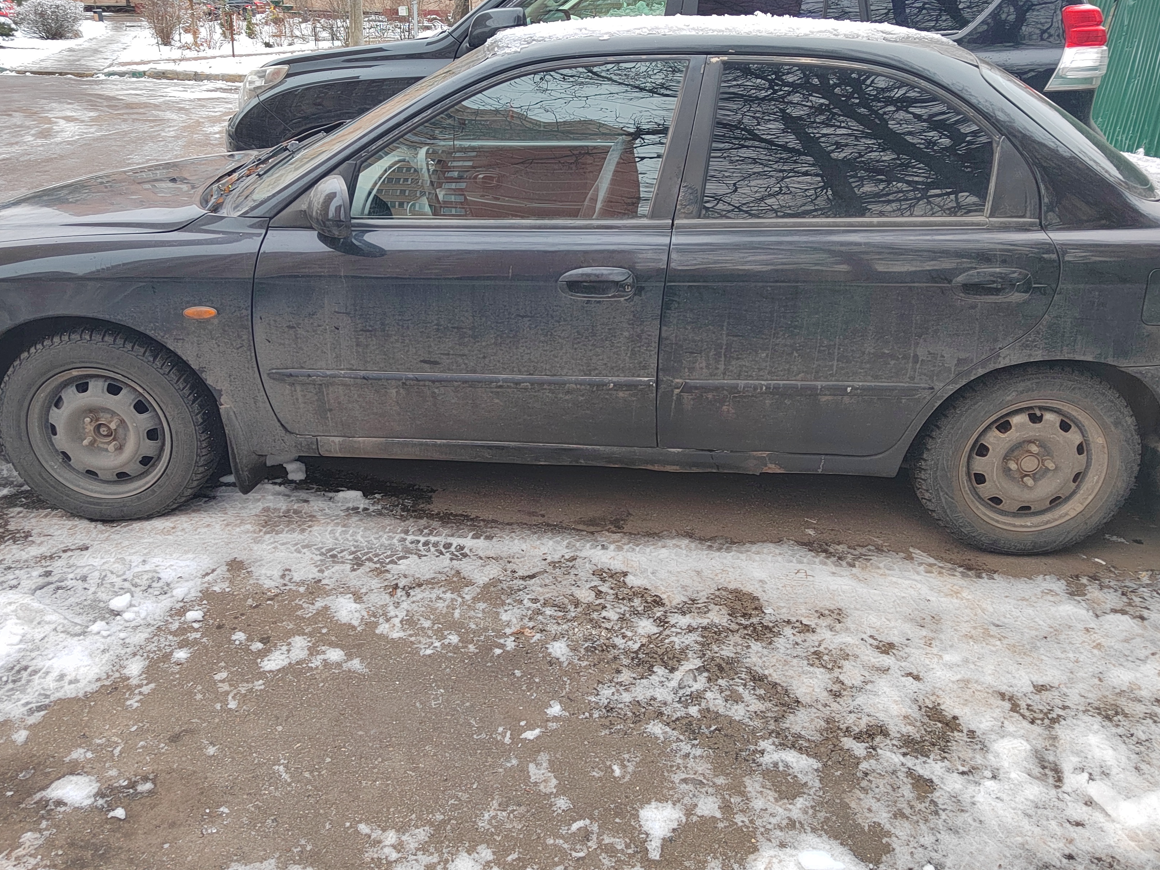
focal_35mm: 28
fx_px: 938
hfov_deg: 63.4
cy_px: 358
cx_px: 569
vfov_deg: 49.5
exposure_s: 1/50
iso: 628
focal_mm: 5.52
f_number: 1.9
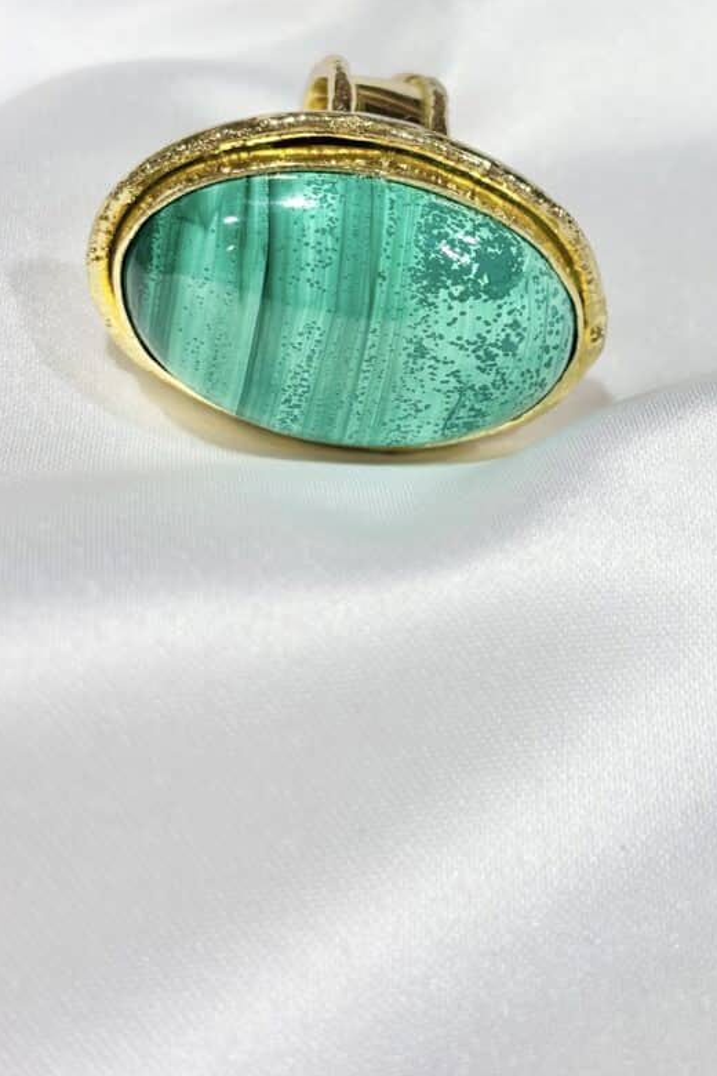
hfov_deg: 19.1
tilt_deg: -31.6
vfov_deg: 28.3
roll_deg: +9.6
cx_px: 502
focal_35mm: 71
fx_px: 2121
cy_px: 371
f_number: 1.6
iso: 32
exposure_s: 1/473
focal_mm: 5.96
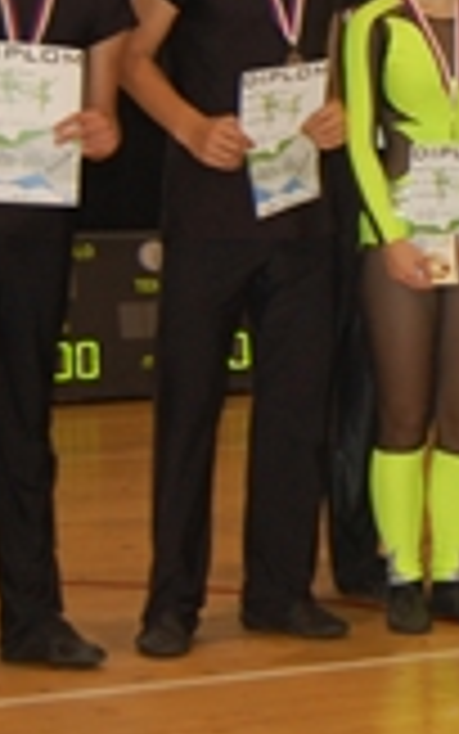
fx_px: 2440
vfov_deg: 16.9
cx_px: 855
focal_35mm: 122
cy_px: 68
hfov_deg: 10.1
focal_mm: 26
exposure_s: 1/60
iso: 400
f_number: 4
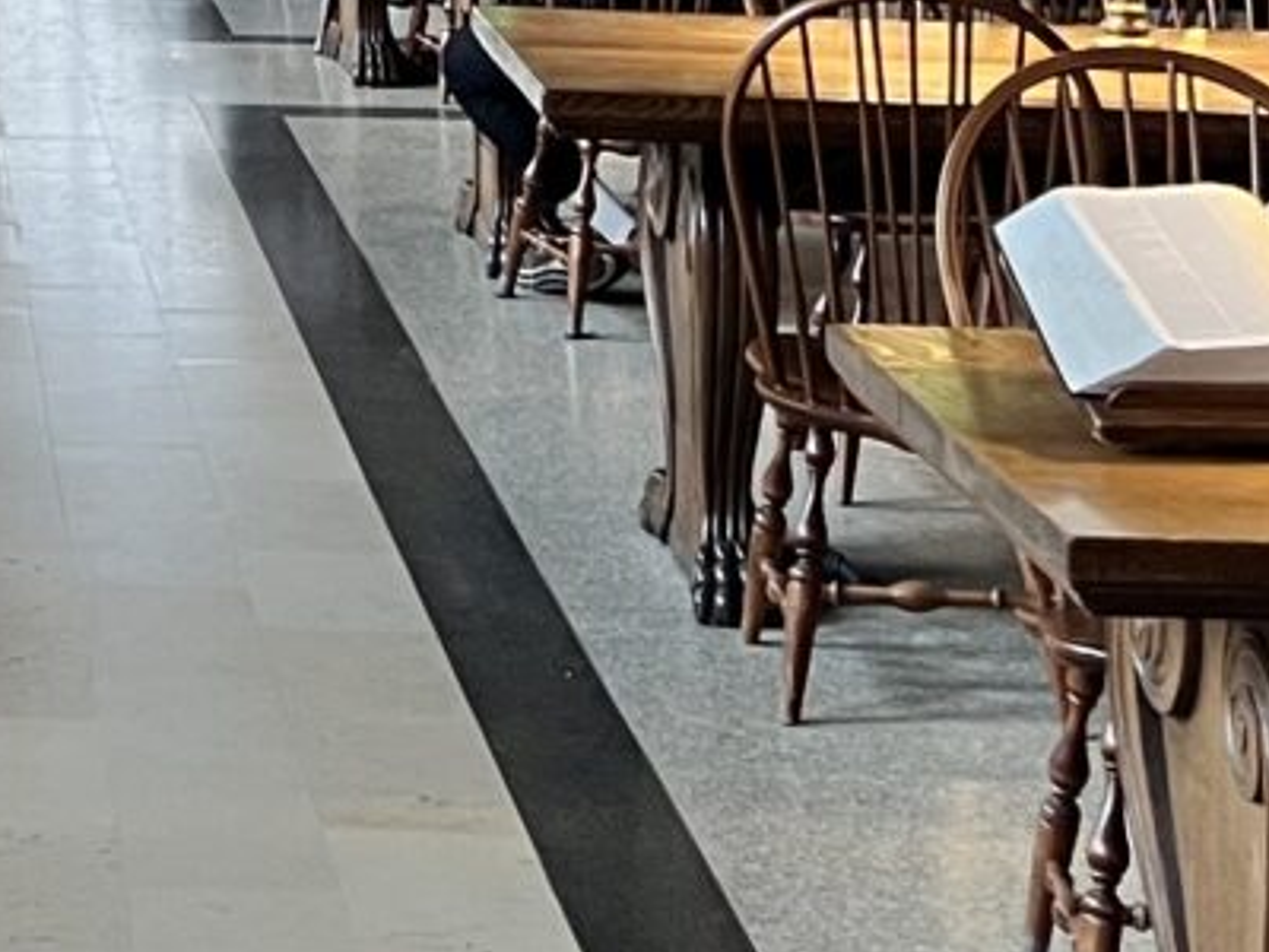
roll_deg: +0.1
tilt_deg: +9.4
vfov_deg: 9.7
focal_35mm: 133
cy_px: -1425
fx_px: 4876
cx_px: -244
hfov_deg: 14.4
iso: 200
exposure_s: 1/60
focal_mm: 5.7
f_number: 1.5
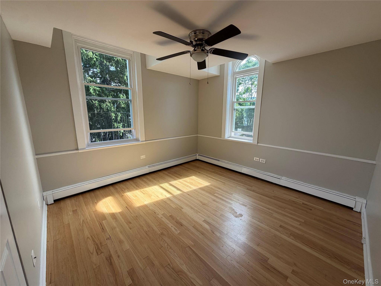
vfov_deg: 85.7
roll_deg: +0.0
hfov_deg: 102.1
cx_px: 190
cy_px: 143
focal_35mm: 14
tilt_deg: -11.1
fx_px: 154
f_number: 2.2
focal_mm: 2.22
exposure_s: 1/121
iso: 80
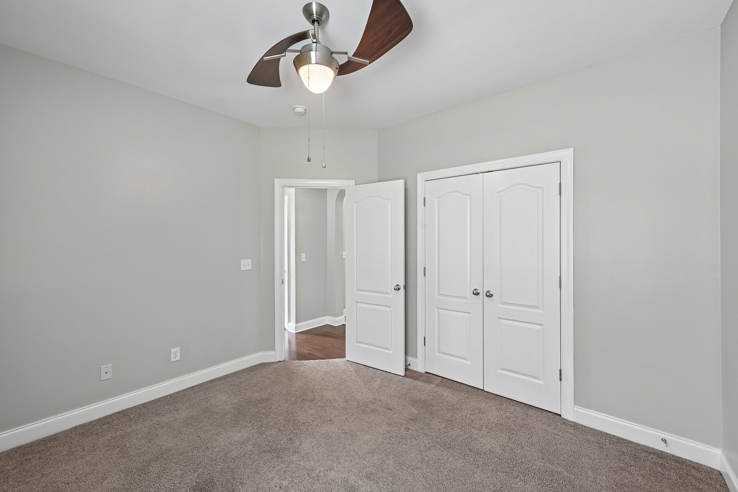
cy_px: 246
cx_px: 369
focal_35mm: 14
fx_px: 287
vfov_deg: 81.2
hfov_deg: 104.3
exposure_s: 1/10
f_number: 8
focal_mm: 14
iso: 400
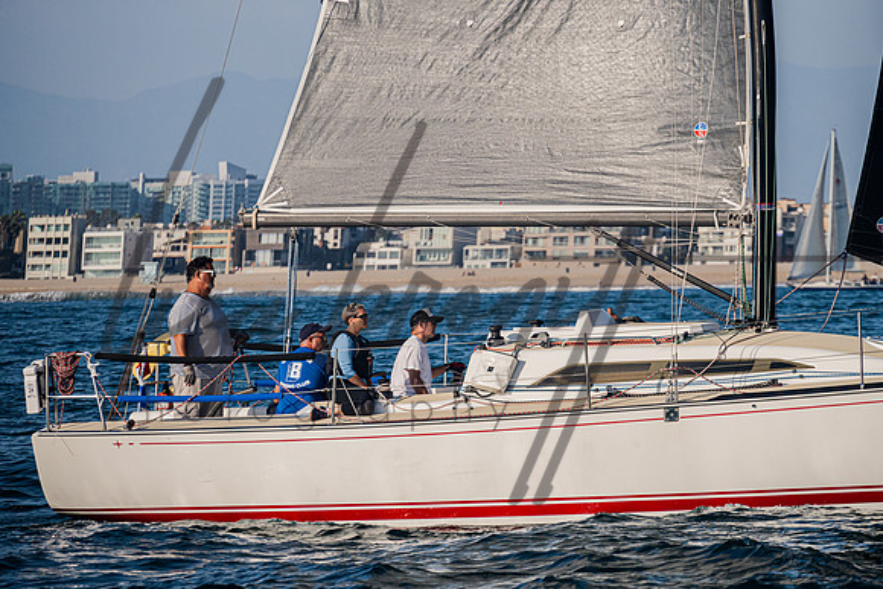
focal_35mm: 252
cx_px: 502
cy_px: 258
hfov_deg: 8.2
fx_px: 6189
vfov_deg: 5.5
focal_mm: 200
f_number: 6.3
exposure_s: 1/1600
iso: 400
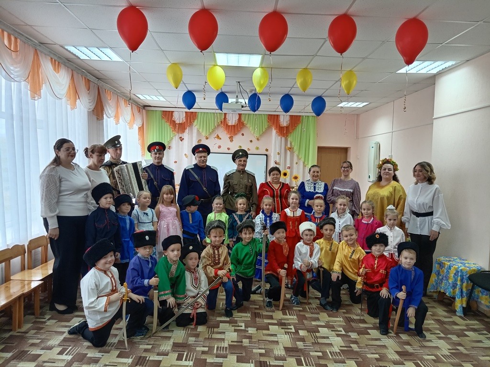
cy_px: 184
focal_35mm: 26
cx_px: 245
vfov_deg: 53.1
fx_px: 368
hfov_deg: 67.3
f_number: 1.8
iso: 185
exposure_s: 1/25
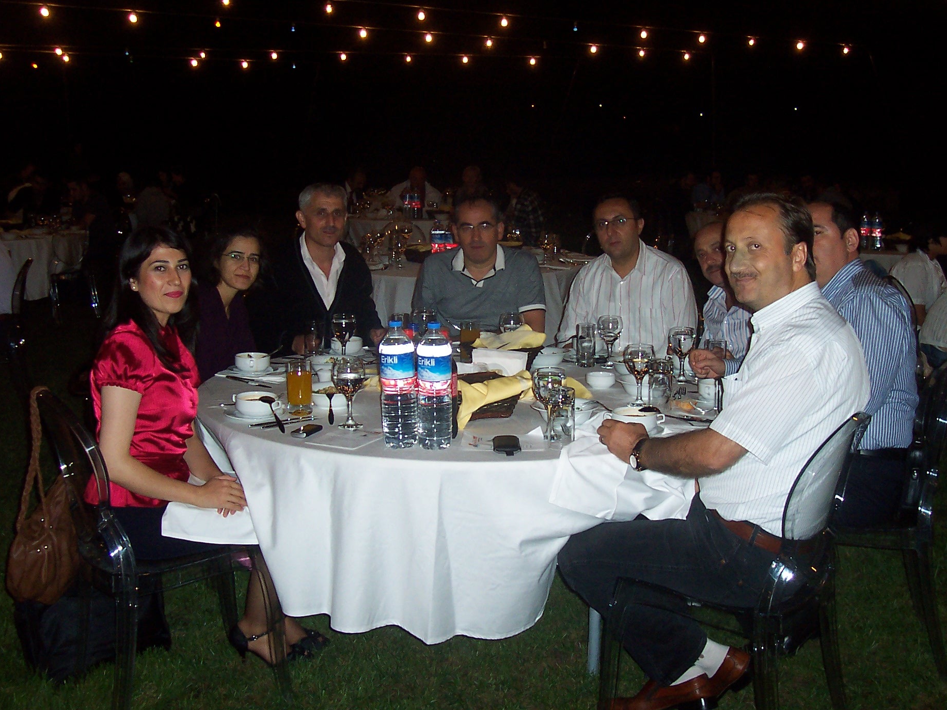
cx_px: 499
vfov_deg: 35.1
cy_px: 369
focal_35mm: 41
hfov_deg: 45.8
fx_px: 1122
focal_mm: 5.6
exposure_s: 1/60
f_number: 2.8
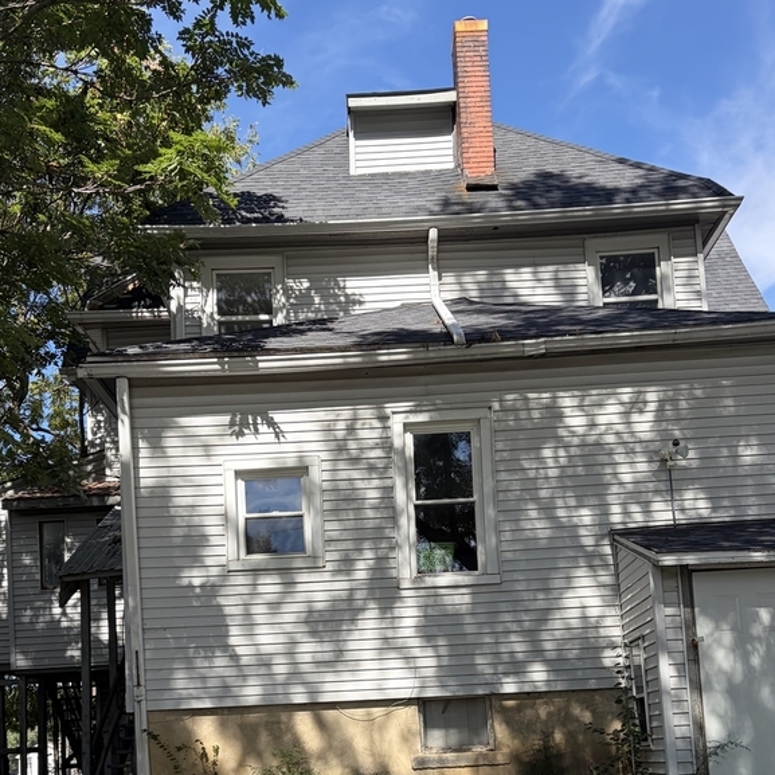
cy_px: 642
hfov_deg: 39.2
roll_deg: +3.0
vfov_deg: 37.5
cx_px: 375
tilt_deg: +6.3
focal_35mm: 43
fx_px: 1089
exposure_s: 1/1587
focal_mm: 5.96
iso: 50
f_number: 1.6
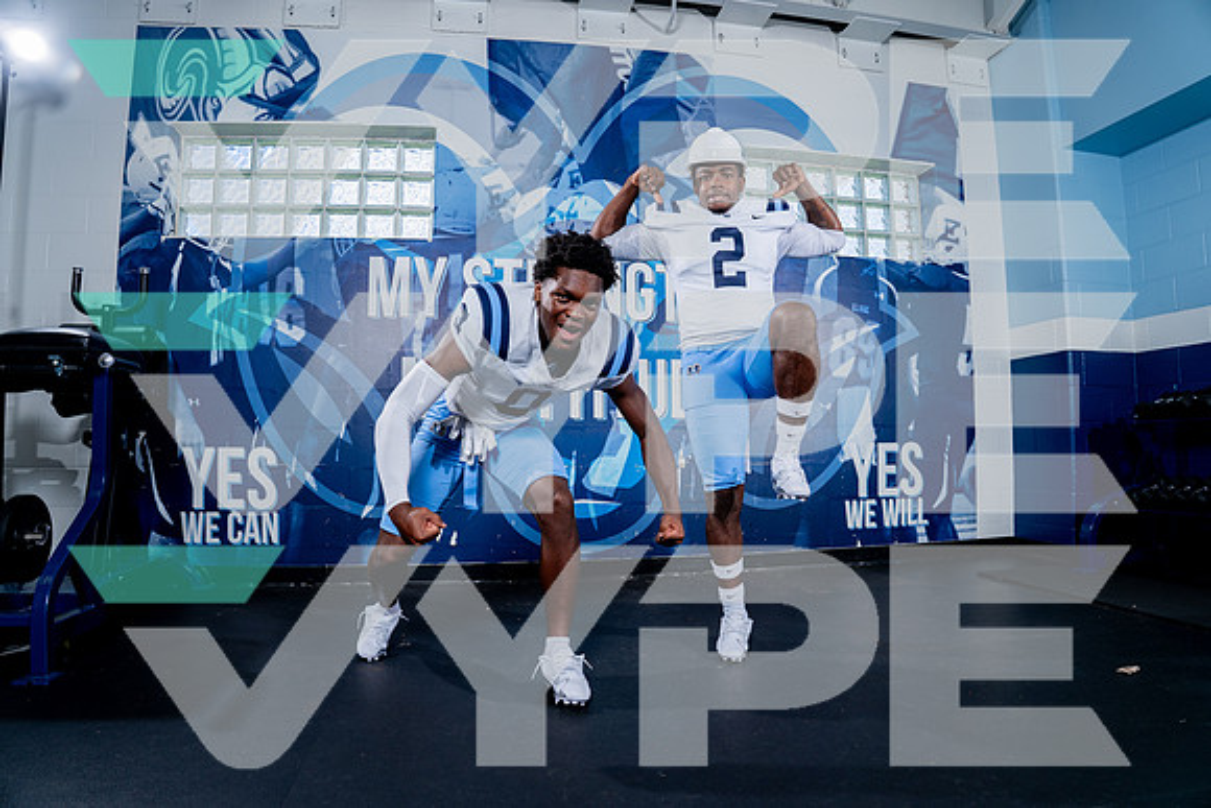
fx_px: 736
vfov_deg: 57.5
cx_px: 606
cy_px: 404
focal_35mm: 22
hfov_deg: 78.9
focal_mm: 21
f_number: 5.6
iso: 100
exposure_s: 1/250
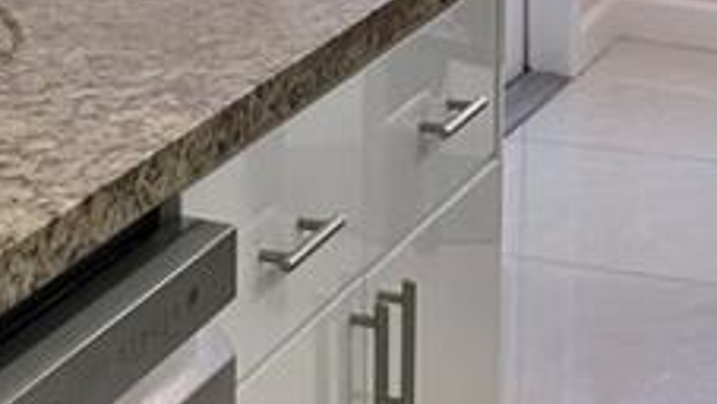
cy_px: -252
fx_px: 2625
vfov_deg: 8.6
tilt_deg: -6.4
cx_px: -461
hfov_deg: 14.2
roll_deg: +0.8
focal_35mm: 138
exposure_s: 1/120
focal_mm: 6.86
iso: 64
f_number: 1.78
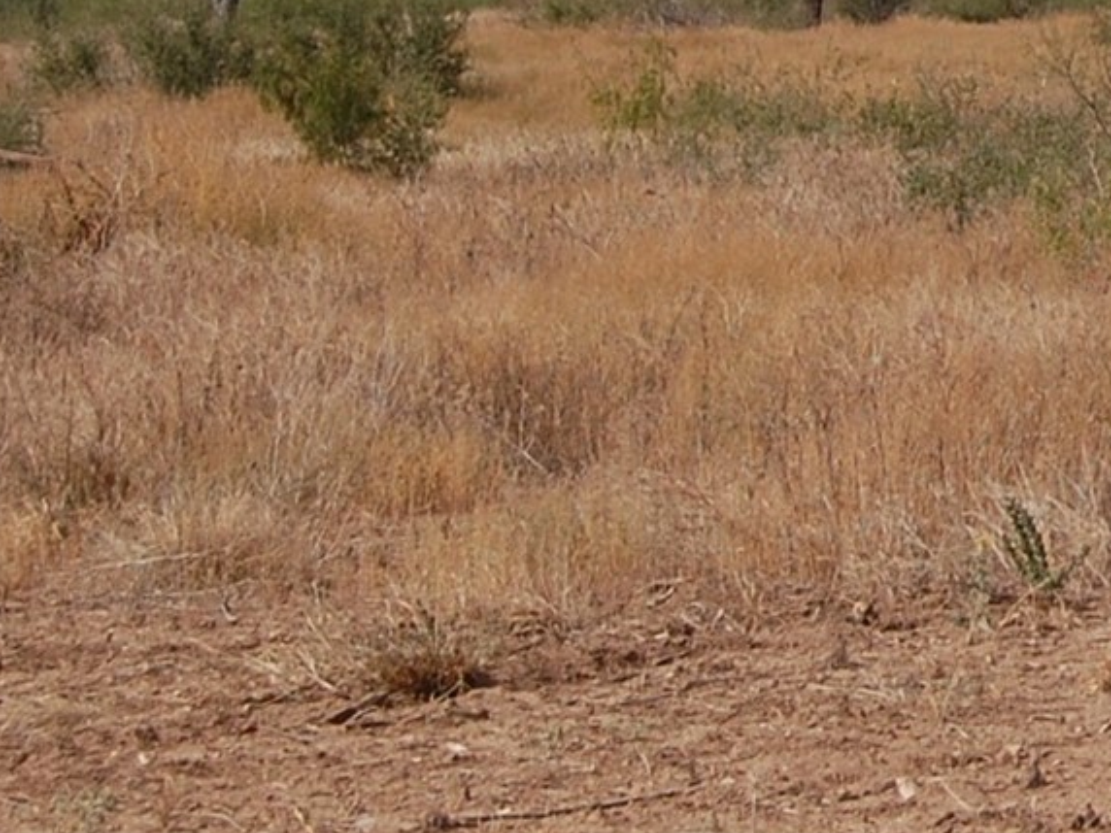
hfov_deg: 9.8
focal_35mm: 192
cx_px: 1950
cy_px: -47
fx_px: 6157
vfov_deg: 7.7
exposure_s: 1/400
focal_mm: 35
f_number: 10
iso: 200
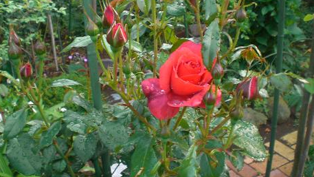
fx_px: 350
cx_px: 156
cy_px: 66
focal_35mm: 42
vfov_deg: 28.2
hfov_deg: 48.4
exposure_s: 1/100
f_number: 3.1
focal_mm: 6.3
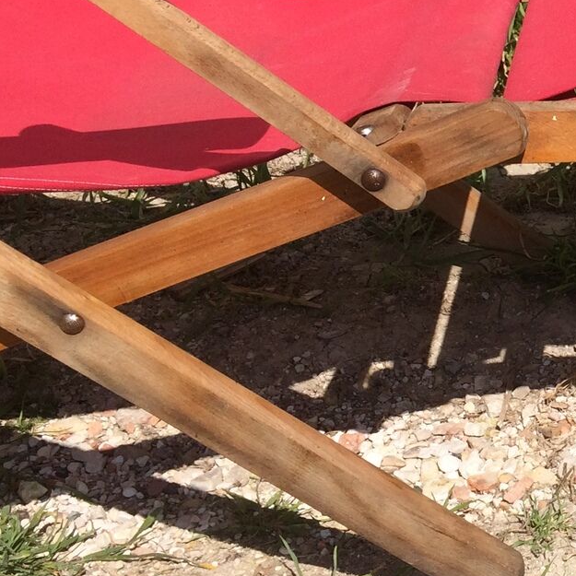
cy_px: 170
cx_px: 862
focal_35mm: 82
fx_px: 1544
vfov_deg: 21.0
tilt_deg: -21.4
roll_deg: -0.6
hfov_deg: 18.7
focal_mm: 4.15
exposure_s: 1/2564
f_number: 2.2
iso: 32
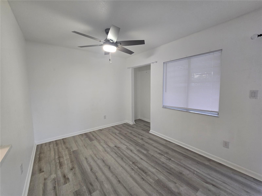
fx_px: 98
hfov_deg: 106.2
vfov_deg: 89.9
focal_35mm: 13
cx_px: 131
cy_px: 98
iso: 125
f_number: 2.2
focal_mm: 2.2
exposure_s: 1/60
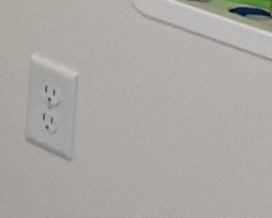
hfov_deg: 8.8
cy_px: -257
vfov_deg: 7.8
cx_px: -488
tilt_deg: -10.0
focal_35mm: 188
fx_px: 1513
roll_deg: -3.4
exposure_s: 1/121
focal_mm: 4.2
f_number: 1.6
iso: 125
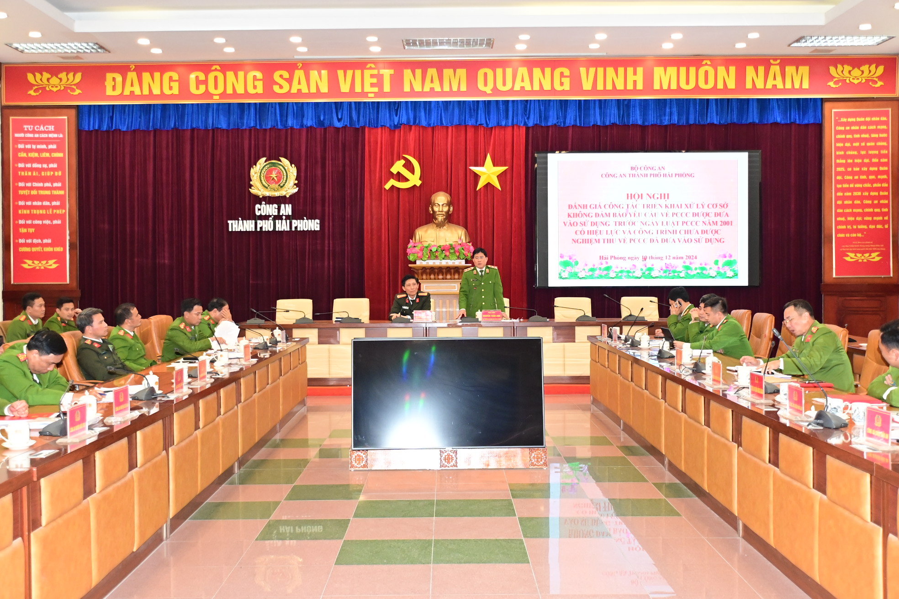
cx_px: 450
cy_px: 300
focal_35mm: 39
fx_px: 974
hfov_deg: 49.6
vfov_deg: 34.2
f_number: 3.8
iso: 2500
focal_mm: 26
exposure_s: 1/200
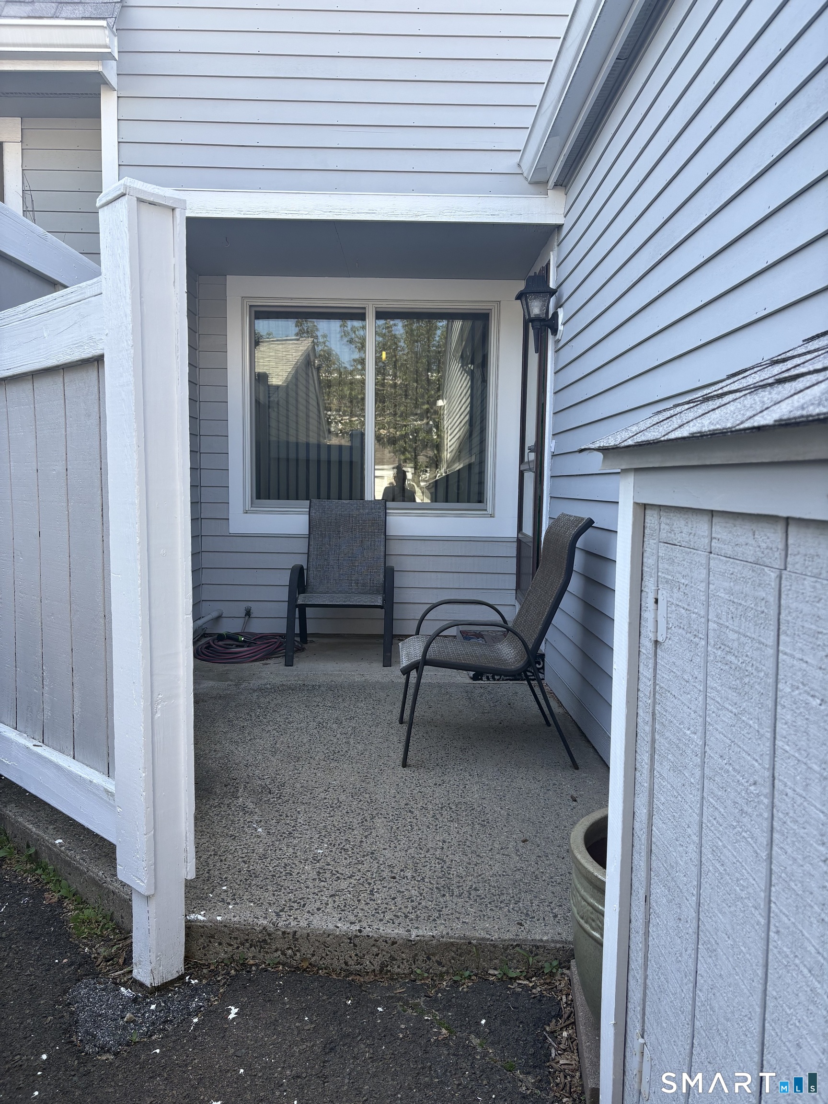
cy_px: 552
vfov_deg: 67.3
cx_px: 414
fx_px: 829
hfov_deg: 53.1
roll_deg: -1.0
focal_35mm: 26
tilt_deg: -4.9
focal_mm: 5.96
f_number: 1.6
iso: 50
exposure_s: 1/392
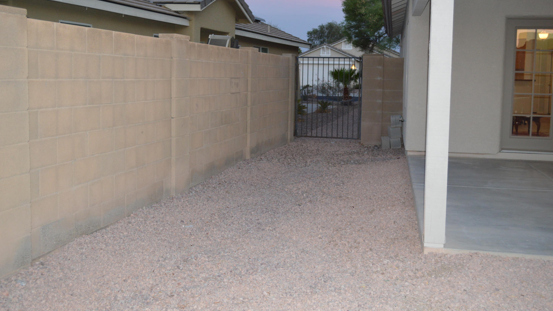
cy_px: 127
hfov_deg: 52.8
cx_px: 276
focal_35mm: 38
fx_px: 557
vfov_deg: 31.1
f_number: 4
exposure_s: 1/60
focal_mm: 24
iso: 720
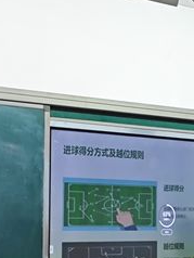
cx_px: 259
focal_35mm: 141
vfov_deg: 14.0
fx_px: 1052
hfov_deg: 10.3
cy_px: 133
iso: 200
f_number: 1.6
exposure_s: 1/50
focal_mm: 5.84
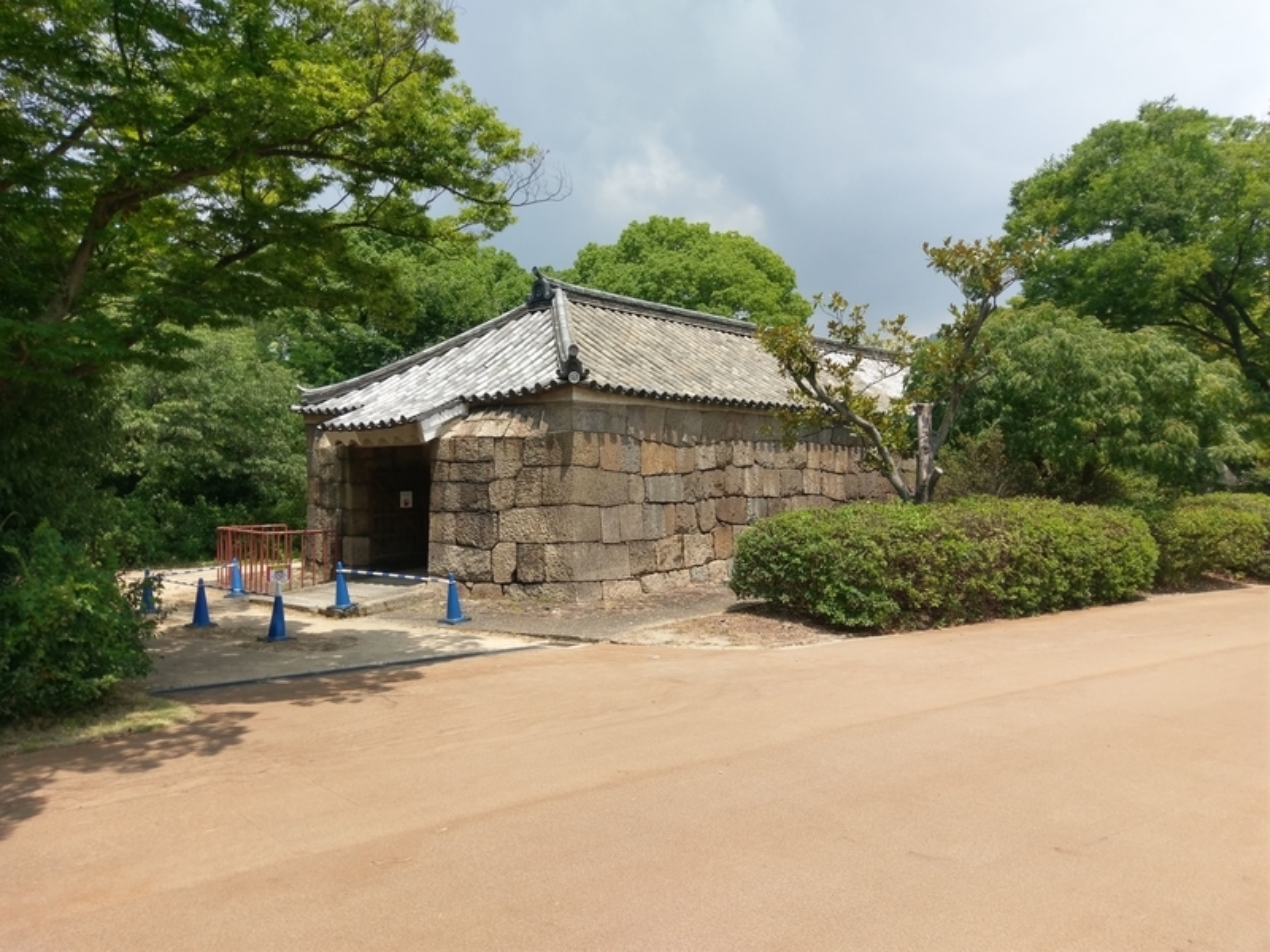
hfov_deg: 67.3
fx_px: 954
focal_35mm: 26
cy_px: 476
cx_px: 635
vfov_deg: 53.1
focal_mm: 4.58
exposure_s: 1/2133
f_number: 1.8
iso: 100
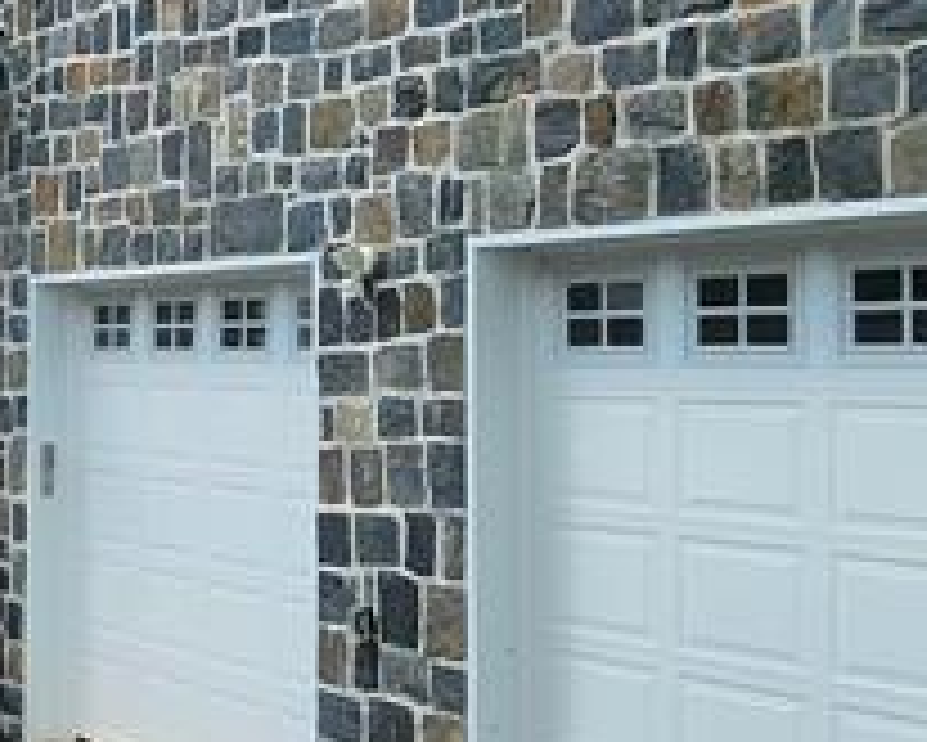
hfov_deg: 26.6
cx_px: -184
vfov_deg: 24.1
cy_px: 252
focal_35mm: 63
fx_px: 1729
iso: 50
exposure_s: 1/3333
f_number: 2.2
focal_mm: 2.2
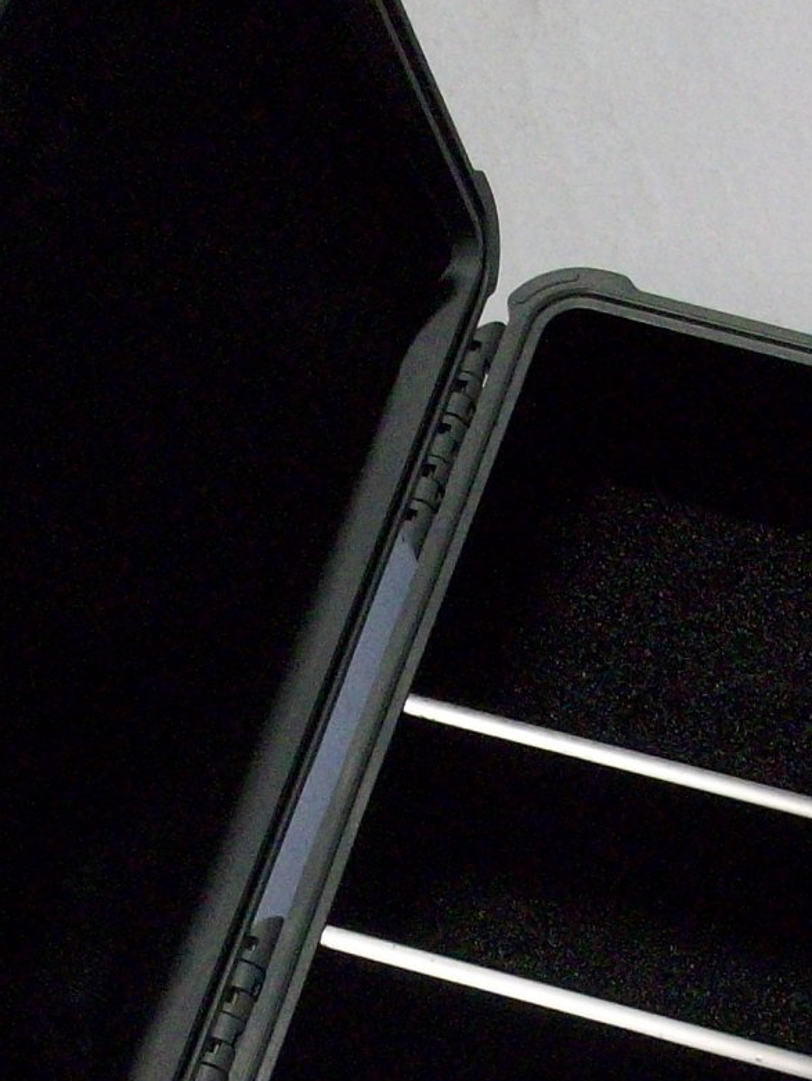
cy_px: 798
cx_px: 393
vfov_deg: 21.8
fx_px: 2782
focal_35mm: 89
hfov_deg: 16.6
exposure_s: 1/128
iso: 220
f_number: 2.8
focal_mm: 5.7
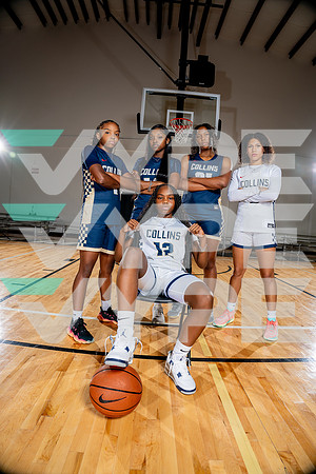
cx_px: 158
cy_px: 237
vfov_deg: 84.0
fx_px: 263
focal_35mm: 20
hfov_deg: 61.9
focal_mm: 20
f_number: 5.6
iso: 200
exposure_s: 1/250
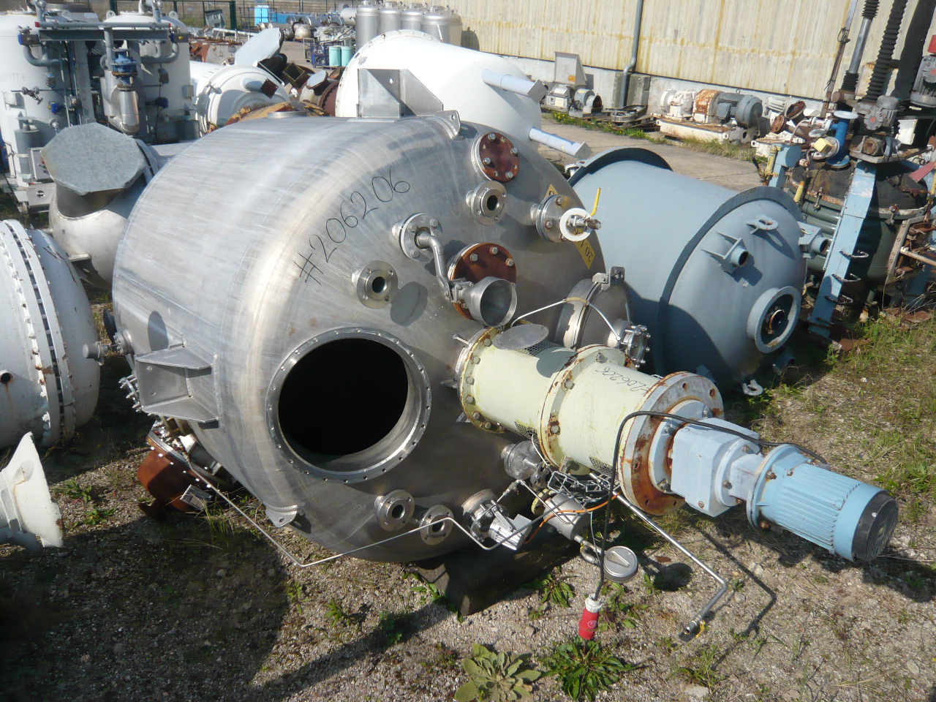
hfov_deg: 63.4
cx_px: 468
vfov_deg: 49.7
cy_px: 351
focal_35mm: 28
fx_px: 757
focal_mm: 4.6
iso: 200
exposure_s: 1/400
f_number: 8
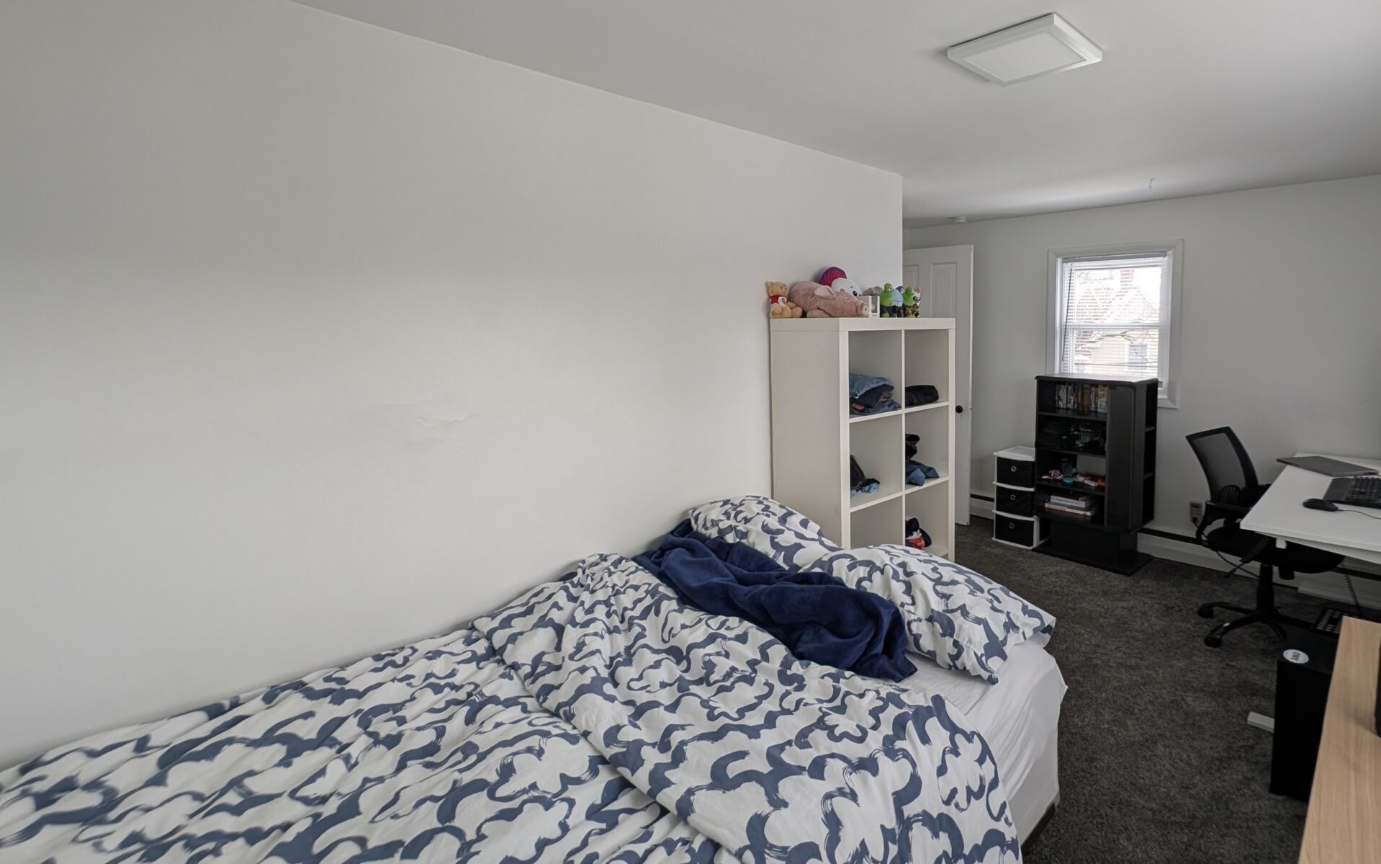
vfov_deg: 67.7
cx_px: 876
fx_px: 640
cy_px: 374
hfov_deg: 92.1
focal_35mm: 17
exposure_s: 1/41.3
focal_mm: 2.23
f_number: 1.95
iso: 38
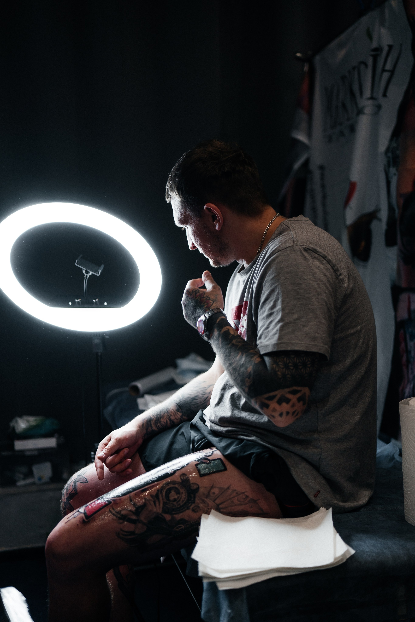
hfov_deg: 29.9
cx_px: 208
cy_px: 311
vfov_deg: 43.6
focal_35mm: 45
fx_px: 778
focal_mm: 45
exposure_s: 1/250
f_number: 1.8
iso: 250
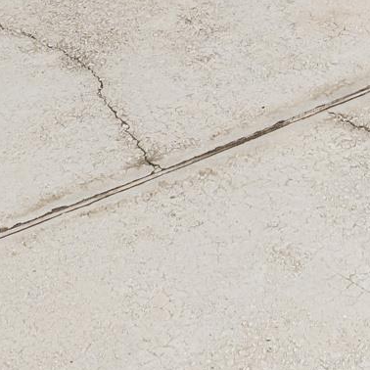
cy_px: -384
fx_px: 1122
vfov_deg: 15.0
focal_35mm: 93
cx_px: 312
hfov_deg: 18.5
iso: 200
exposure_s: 1/80
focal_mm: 11
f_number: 6.3
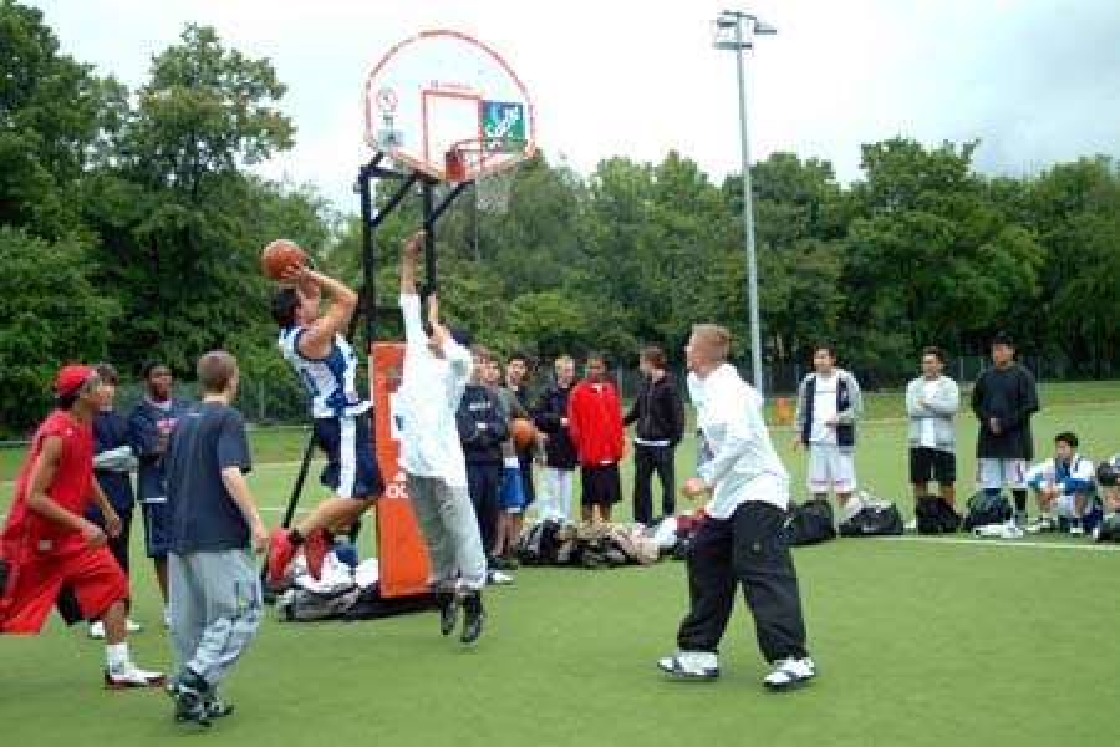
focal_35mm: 46
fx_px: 1447
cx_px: 560
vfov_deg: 28.9
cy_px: 374
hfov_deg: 42.3
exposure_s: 1/1000
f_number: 4.5
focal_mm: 31
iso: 400
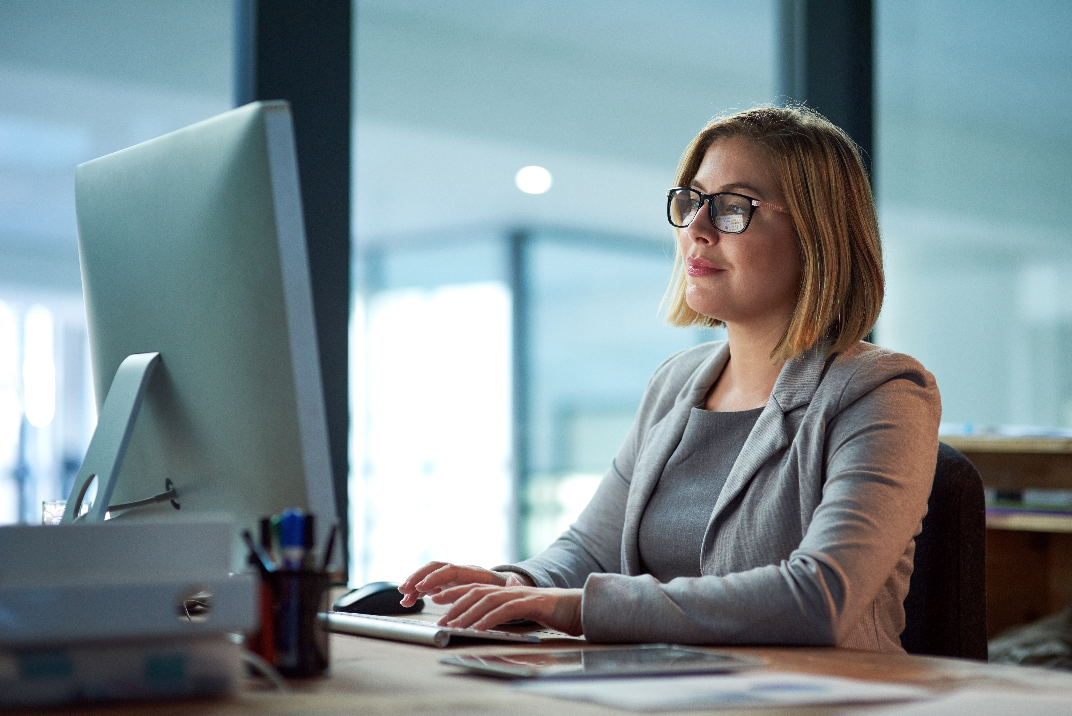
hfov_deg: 23.9
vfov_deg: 16.1
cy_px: 358
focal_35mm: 85
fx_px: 2532
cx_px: 536
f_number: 2
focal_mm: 85
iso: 400
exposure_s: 1/100
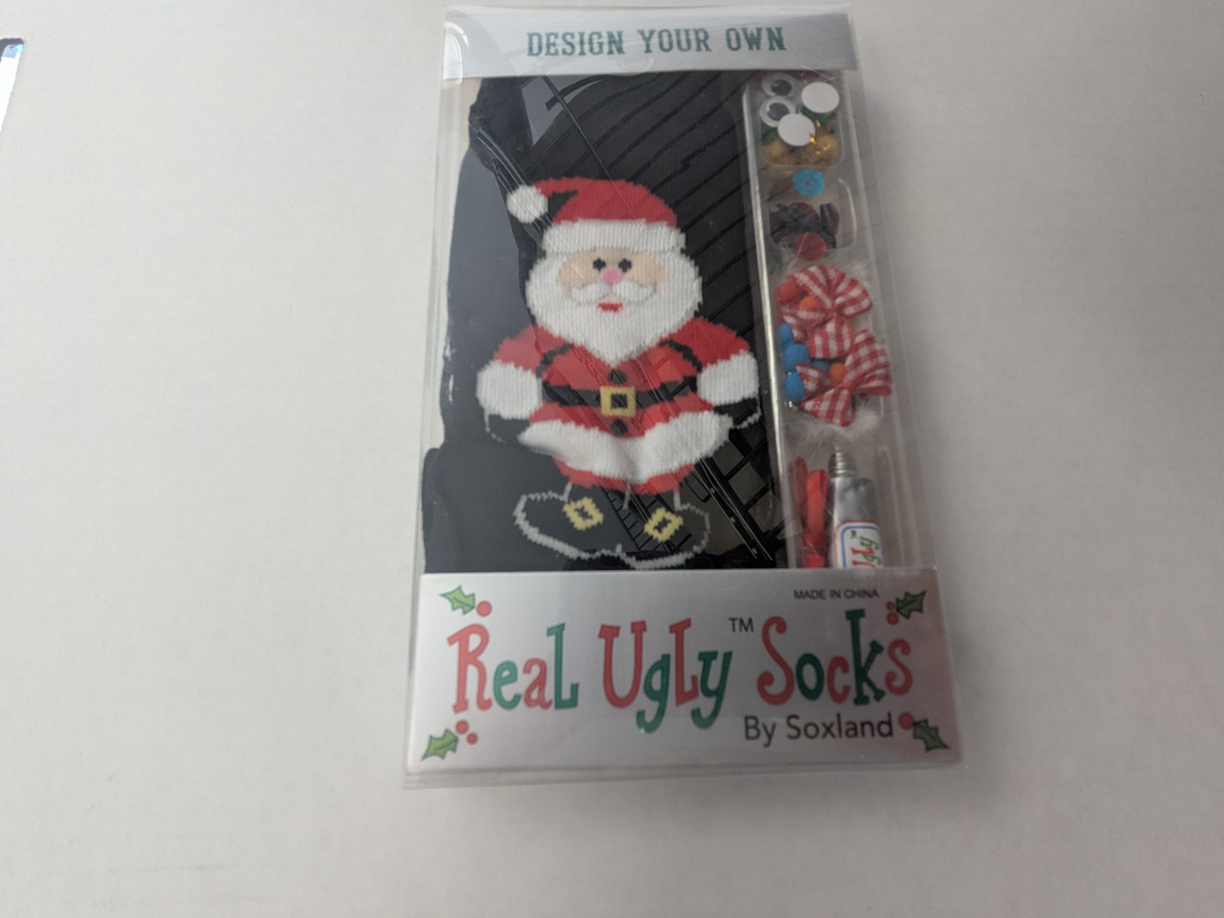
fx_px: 566
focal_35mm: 16
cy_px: 459
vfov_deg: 78.1
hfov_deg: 94.5
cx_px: 612
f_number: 2.2
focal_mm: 2.35
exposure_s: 1/40
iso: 202
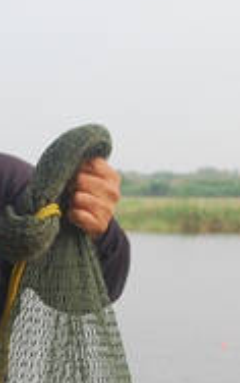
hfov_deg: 7.4
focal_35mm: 177
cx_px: -22
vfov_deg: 11.8
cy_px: 306
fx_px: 1847
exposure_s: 1/125
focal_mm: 34
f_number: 5.6
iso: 100
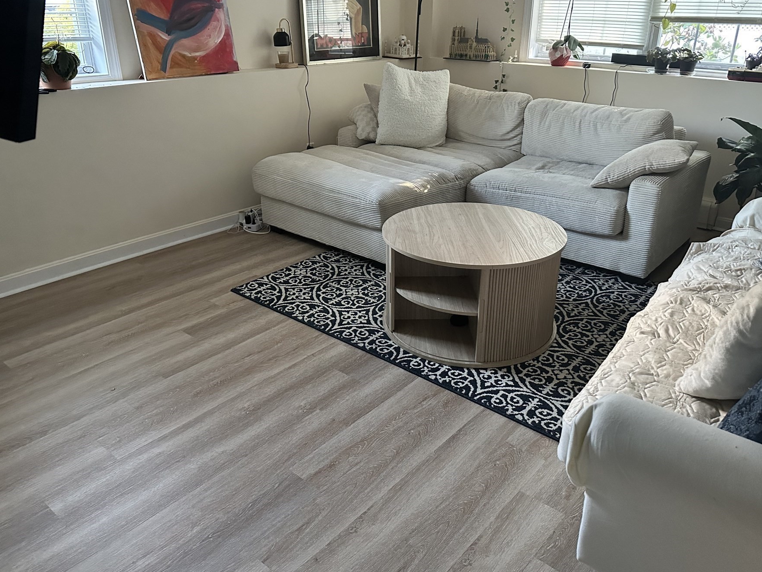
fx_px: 616
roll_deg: -0.7
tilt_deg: -22.9
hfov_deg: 63.4
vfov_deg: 49.7
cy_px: 258
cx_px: 395
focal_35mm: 28
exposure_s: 1/40
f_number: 1.78
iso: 800
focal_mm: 6.86
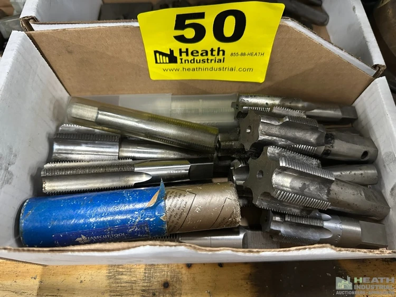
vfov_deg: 56.8
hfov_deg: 71.6
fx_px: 275
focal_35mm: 24
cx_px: 198
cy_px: 148
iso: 500
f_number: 1.78
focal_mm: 6.86
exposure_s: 1/60
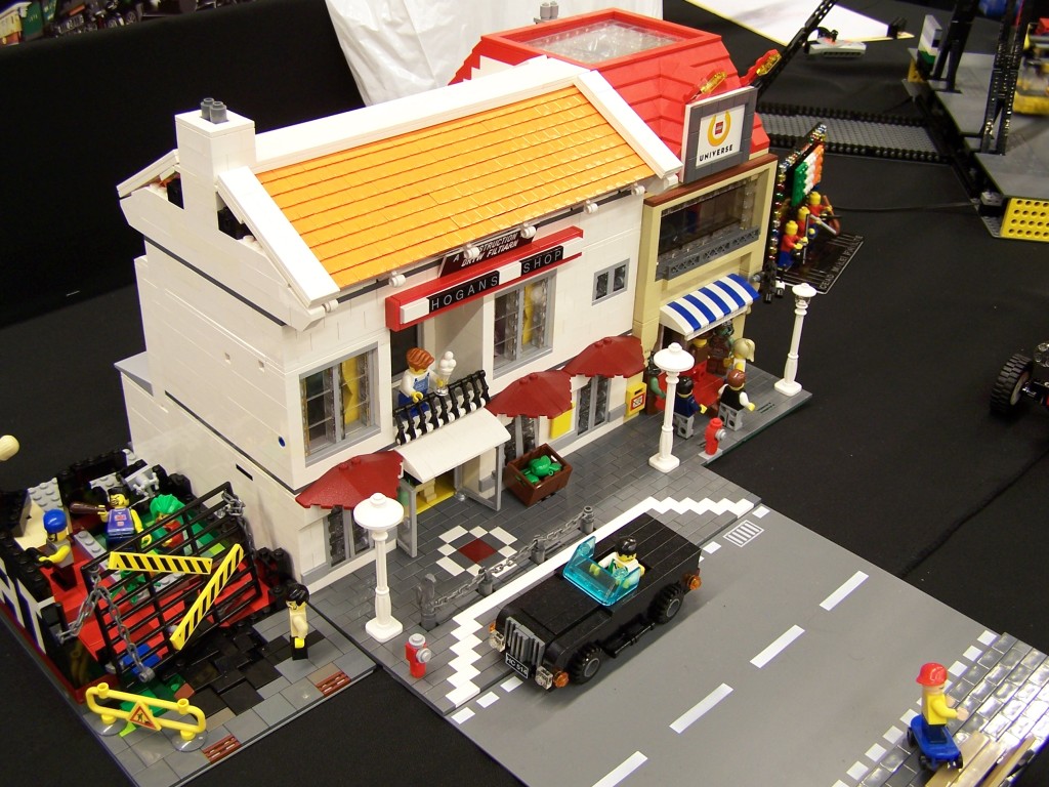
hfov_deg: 49.0
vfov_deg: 37.7
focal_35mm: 38
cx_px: 524
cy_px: 394
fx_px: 1152
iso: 80
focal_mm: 6.3
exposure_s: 1/3
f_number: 2.8
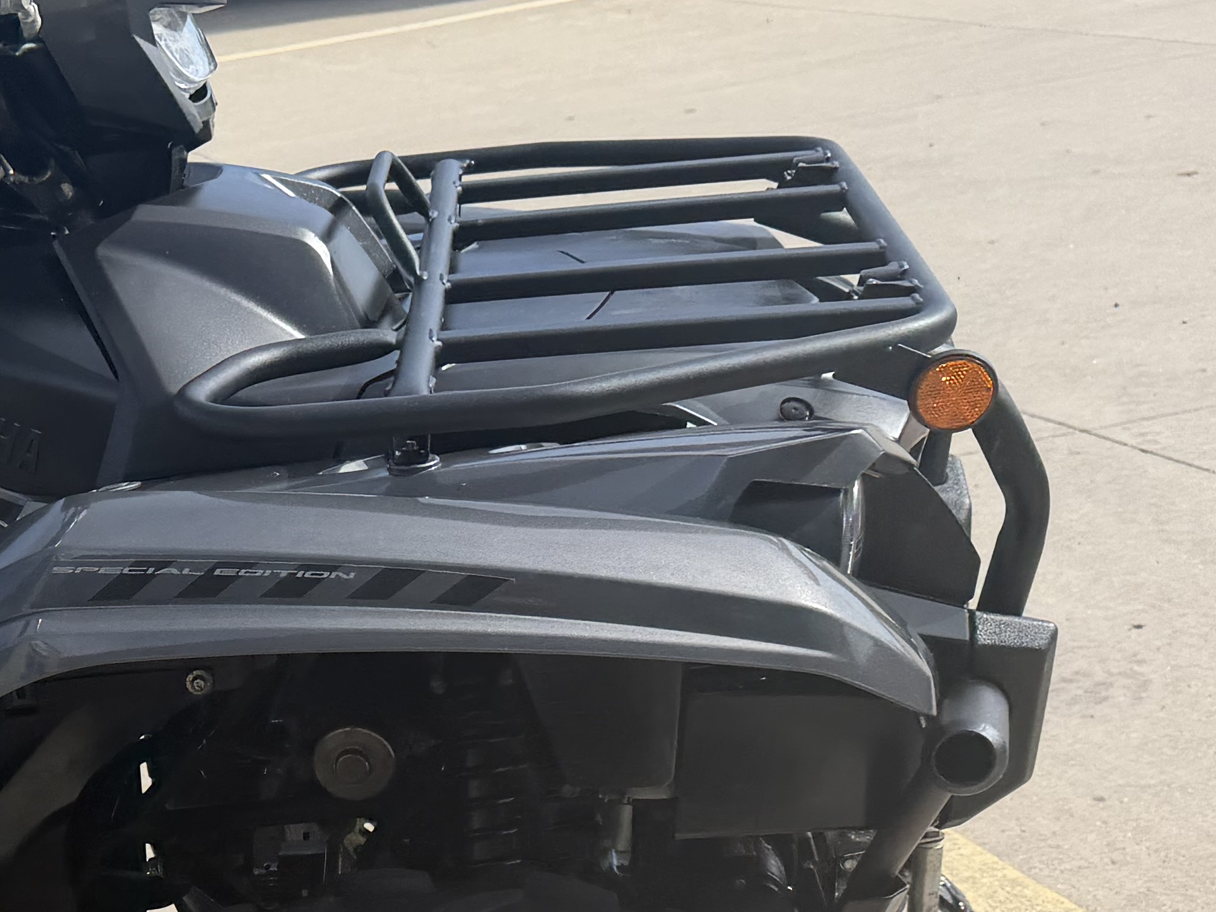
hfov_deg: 25.9
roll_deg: +10.0
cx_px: -197
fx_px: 2389
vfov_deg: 20.8
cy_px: 931
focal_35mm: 68
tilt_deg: -24.2
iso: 80
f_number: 1.78
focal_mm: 6.76
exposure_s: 1/2611
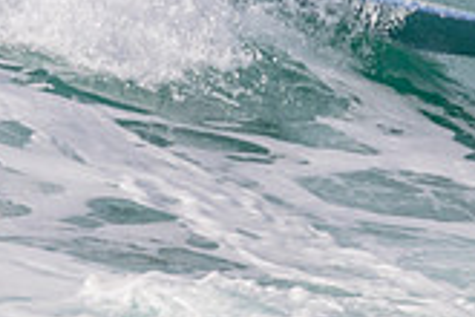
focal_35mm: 3024
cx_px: 277
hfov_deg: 0.7
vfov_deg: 0.5
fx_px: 39897
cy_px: -74
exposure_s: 1/1600
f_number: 11
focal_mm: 800
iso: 720
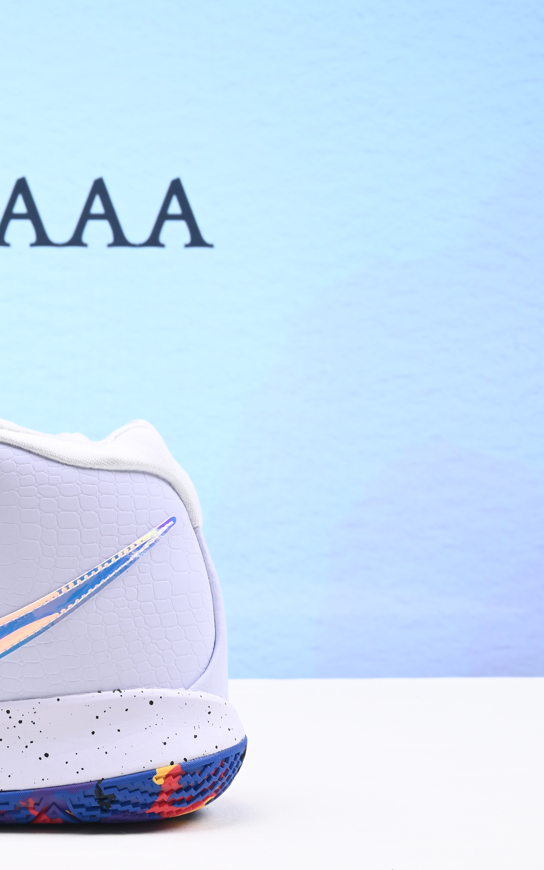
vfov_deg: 27.5
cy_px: 446
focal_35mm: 75
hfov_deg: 16.5
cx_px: -146
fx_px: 1779
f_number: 16
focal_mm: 40
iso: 100
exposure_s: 1/2
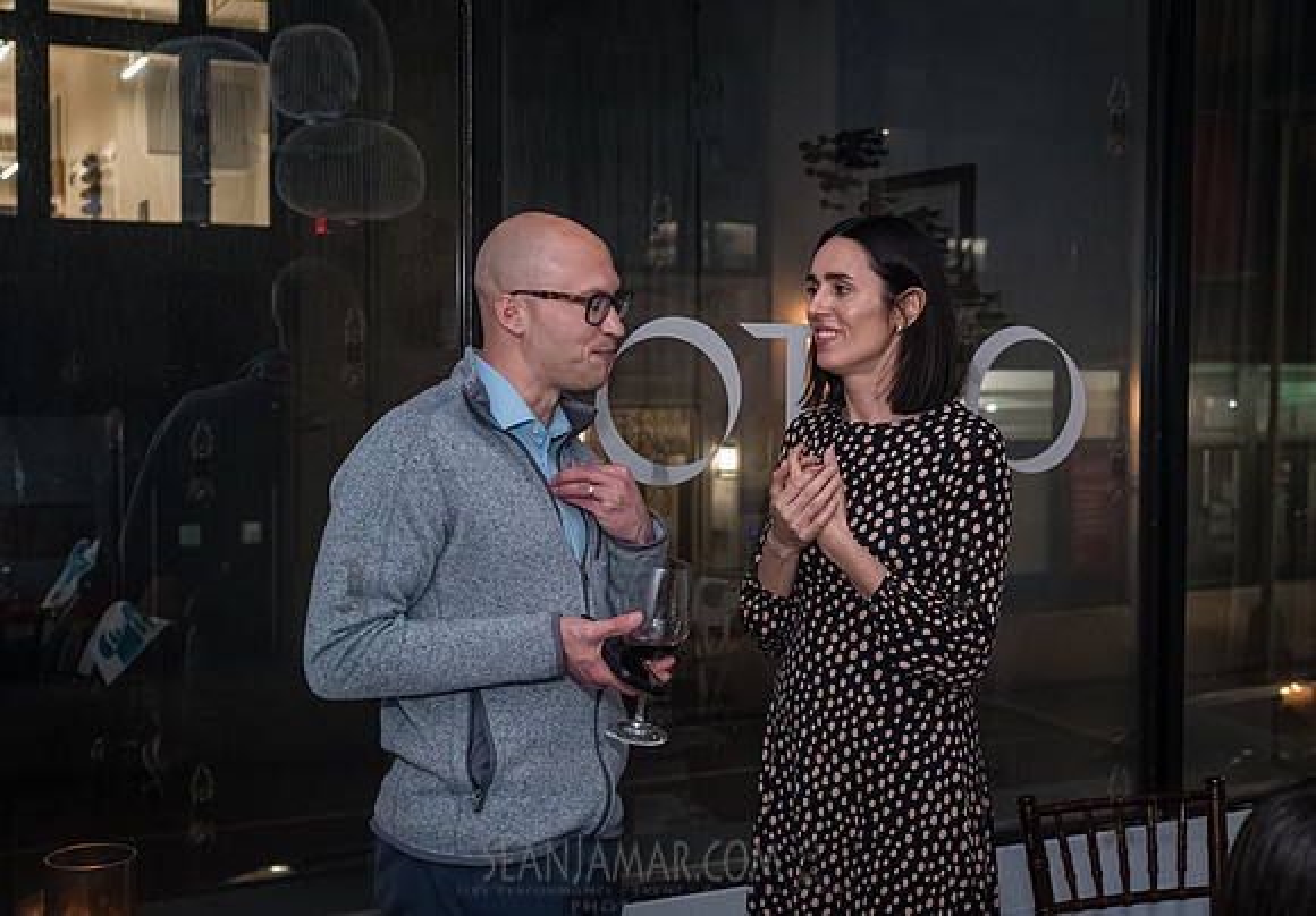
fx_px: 1668
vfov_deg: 30.7
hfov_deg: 43.1
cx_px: 677
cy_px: 440
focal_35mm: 45
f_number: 4.5
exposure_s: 1/320
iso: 6400
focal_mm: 35
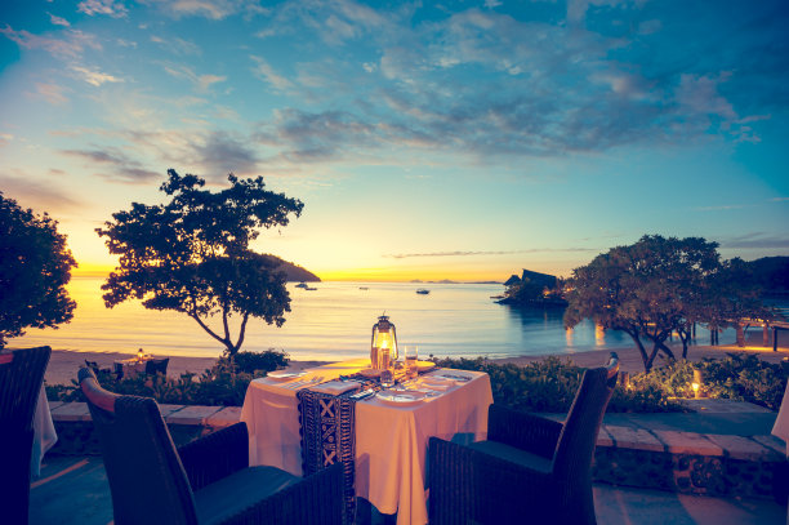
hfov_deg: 93.3
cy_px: 262
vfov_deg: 70.3
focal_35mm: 17
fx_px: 372
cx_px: 394
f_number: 4.5
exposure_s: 1
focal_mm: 17
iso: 125
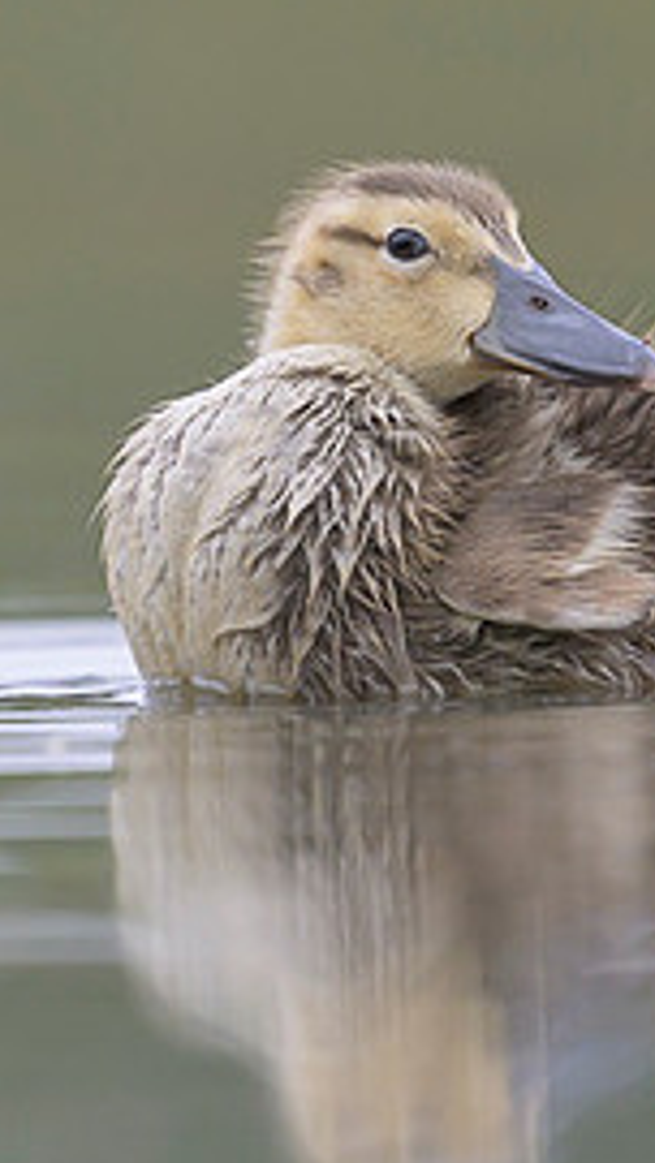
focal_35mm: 2336
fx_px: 72082
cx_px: 55
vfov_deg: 0.9
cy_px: 320
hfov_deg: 0.5
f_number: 4
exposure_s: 1/1600
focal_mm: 560
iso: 800
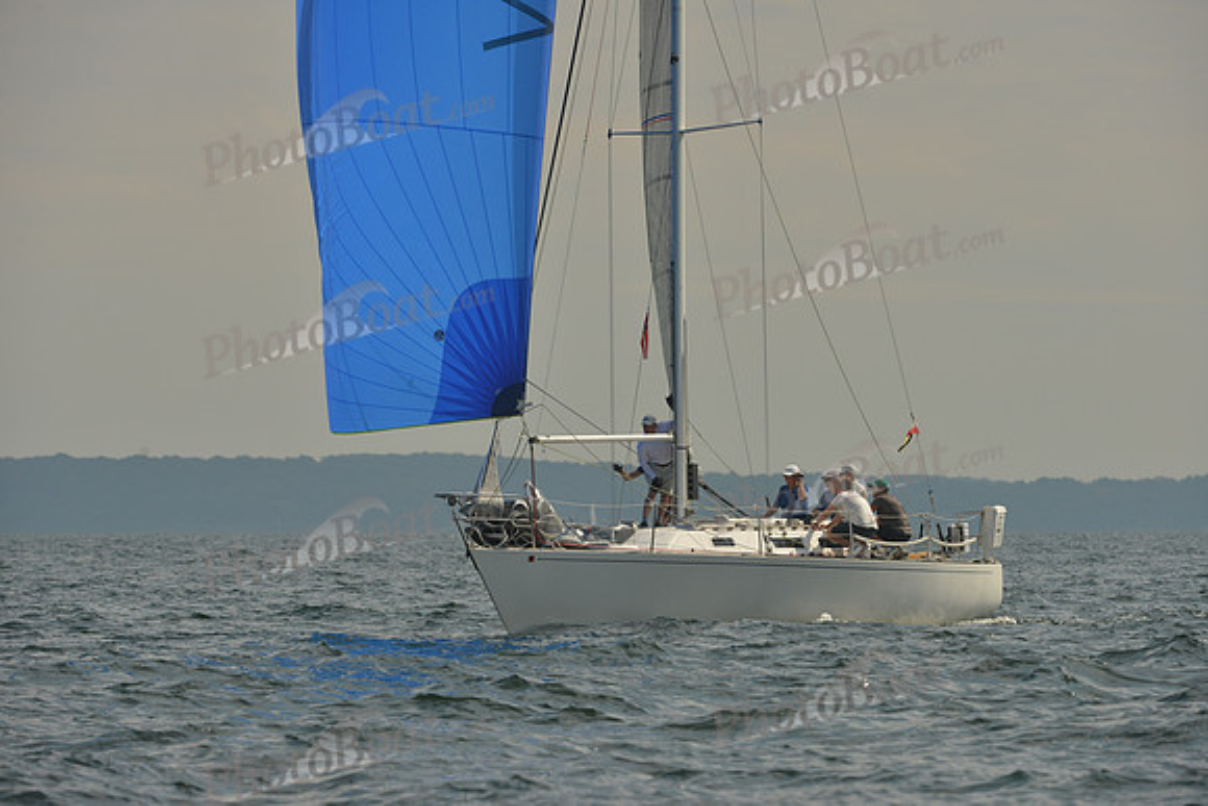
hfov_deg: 6.6
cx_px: 604
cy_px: 403
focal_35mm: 310
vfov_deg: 4.4
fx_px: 10404
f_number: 8
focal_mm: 310
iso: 320
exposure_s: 1/1250
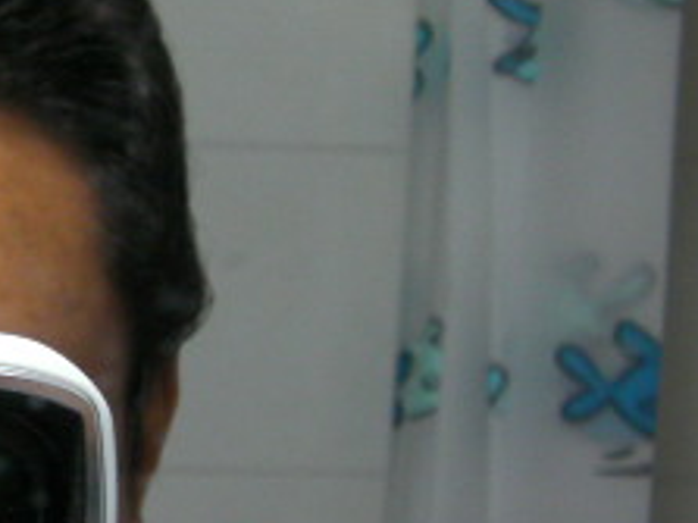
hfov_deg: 17.5
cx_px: -38
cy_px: 257
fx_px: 2197
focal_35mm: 109
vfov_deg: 13.6
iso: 131
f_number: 3.5
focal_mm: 6.8
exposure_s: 1/30
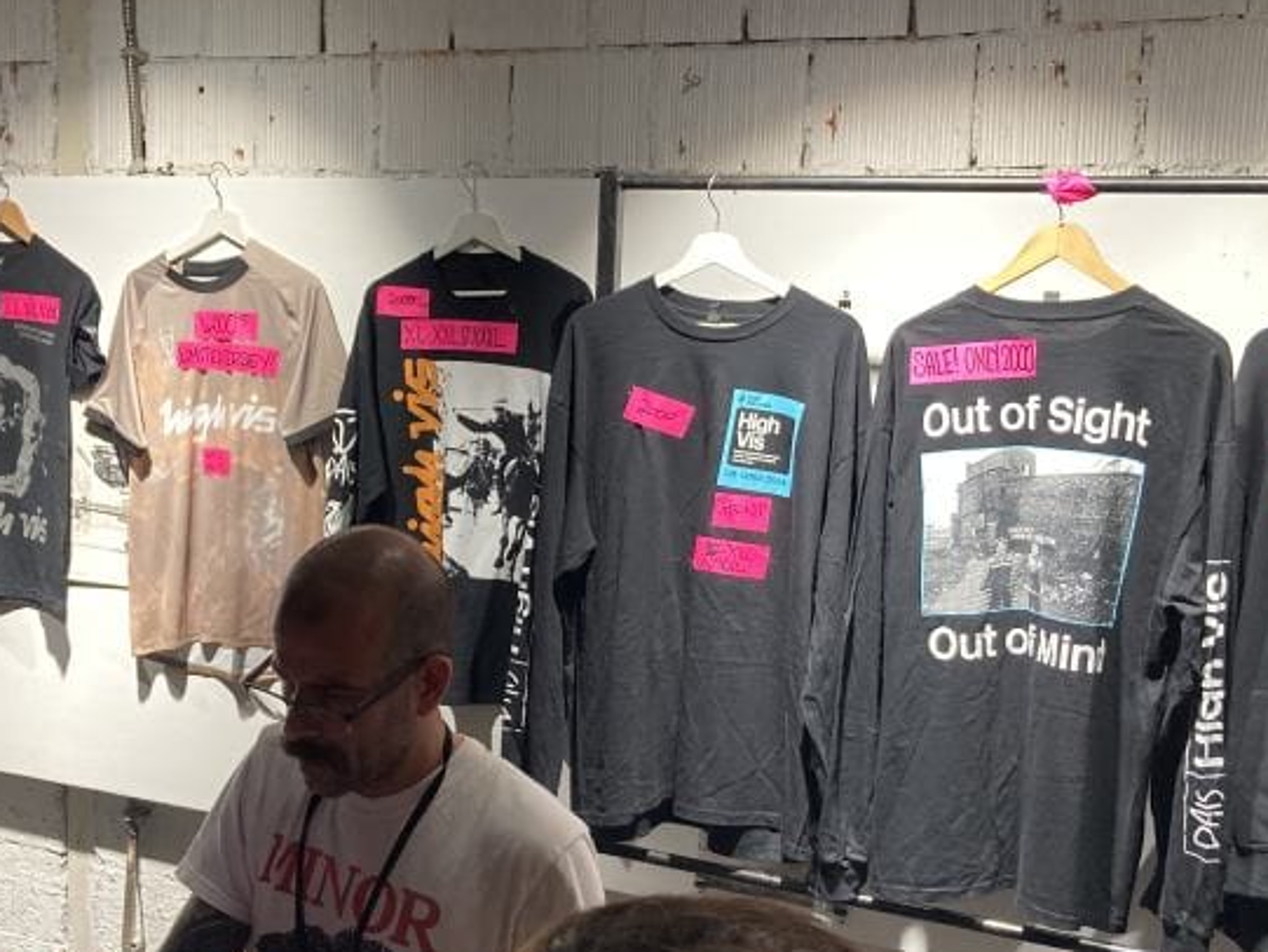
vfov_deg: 32.8
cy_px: 570
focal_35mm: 44
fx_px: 1612
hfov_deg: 42.8
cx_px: 532
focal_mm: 3.99
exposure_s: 1/50
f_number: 1.8
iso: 125
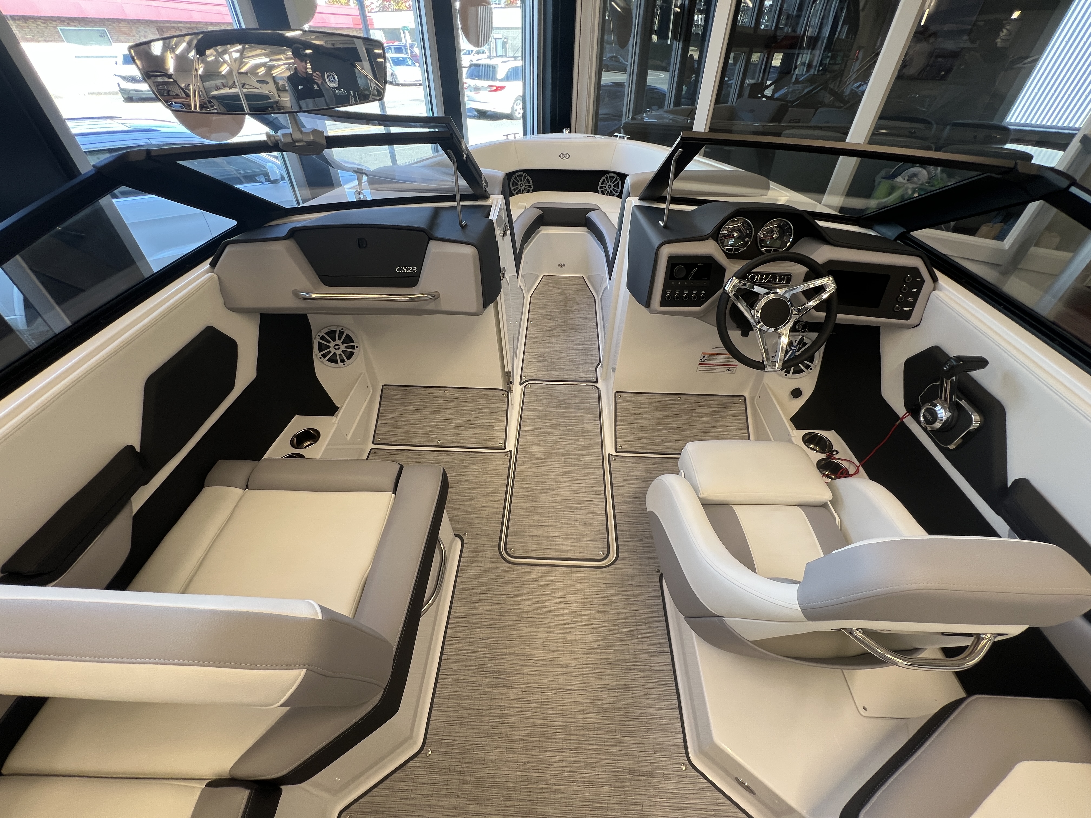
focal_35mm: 13
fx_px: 410
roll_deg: -0.3
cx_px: 546
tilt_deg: -40.4
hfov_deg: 106.2
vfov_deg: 89.9
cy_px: 409
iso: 64
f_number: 1.8
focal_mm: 1.57
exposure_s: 1/99
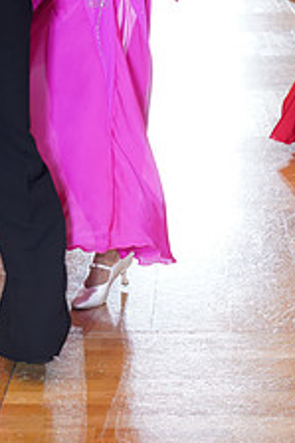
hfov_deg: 13.5
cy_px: -93
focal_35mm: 101
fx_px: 1243
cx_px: 58
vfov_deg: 19.1
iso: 1250
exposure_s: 1/200
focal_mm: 39
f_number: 5
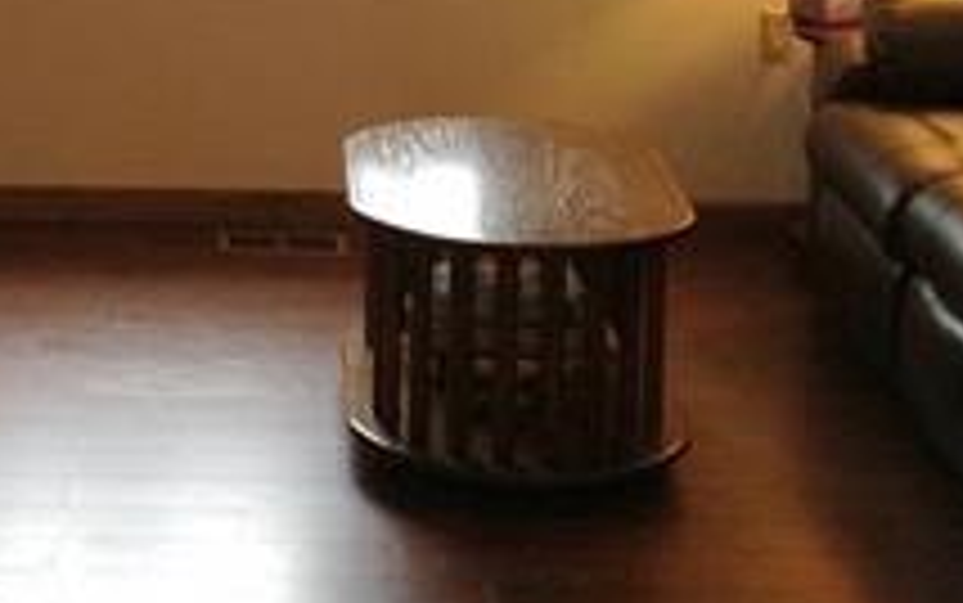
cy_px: -158
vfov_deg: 12.3
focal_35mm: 104
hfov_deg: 19.7
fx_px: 2731
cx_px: 122
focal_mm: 4.28
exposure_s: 1/17
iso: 125
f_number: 2.4
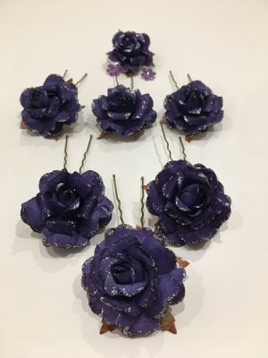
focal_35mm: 29
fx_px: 299
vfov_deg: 61.7
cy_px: 179
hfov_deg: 48.2
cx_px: 134
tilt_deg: -46.4
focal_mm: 4.15
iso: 64
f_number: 2.2
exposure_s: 1/33
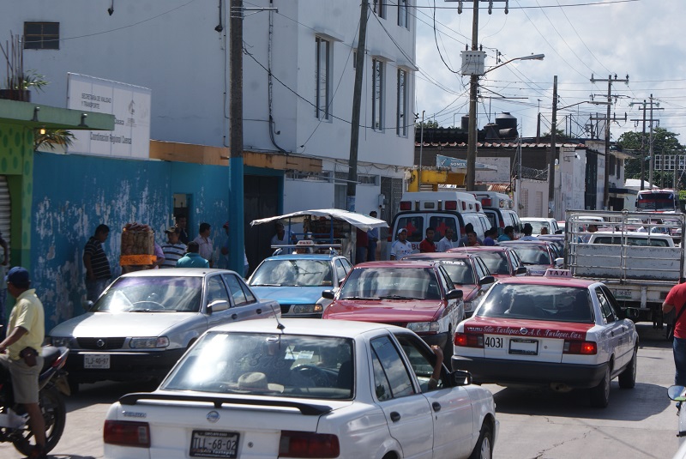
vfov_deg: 13.1
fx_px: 2003
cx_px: 343
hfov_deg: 19.4
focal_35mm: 105
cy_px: 230
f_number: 11
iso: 100
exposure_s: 1/160
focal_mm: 70
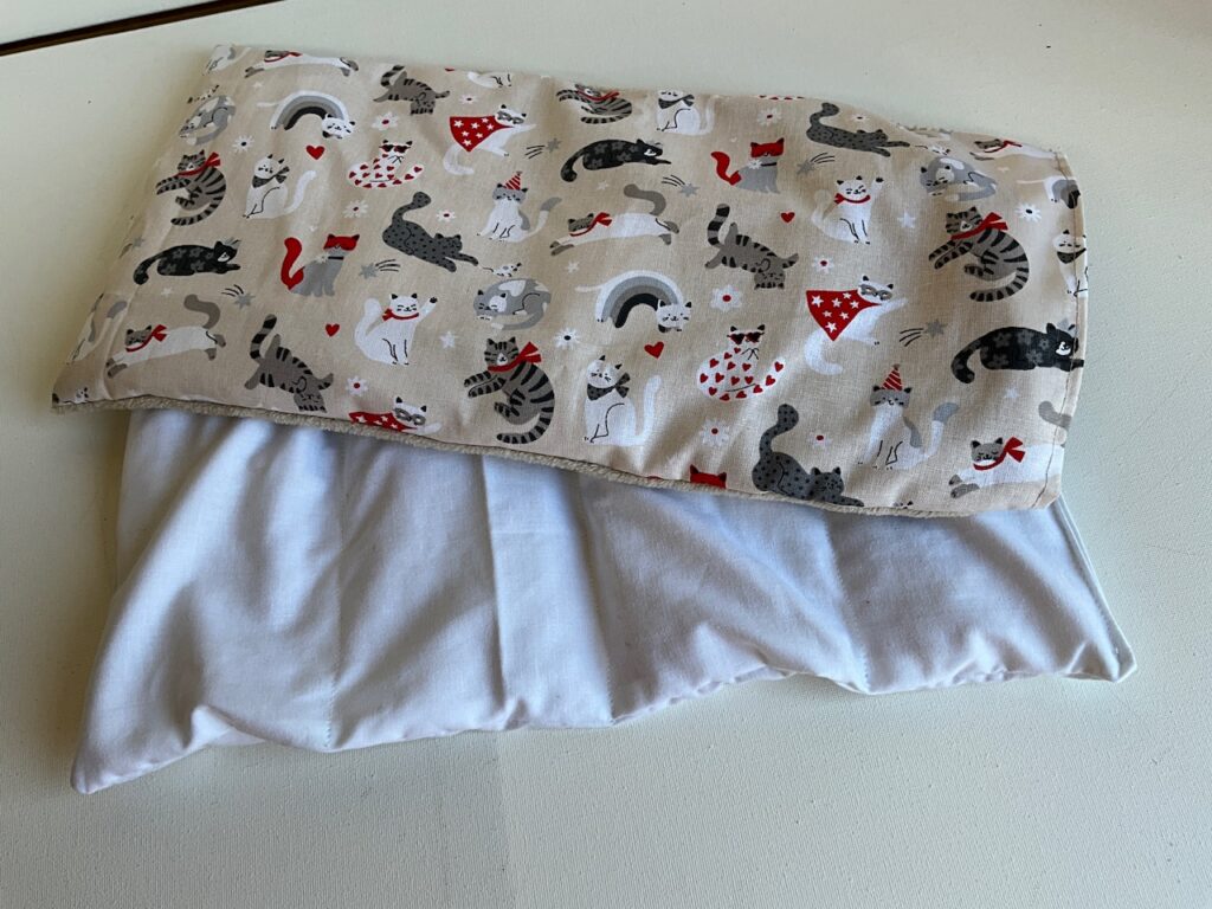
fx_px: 1015
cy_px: 454
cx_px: 606
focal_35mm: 29
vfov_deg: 48.2
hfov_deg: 61.7
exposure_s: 1/118
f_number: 1.8
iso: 16
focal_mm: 3
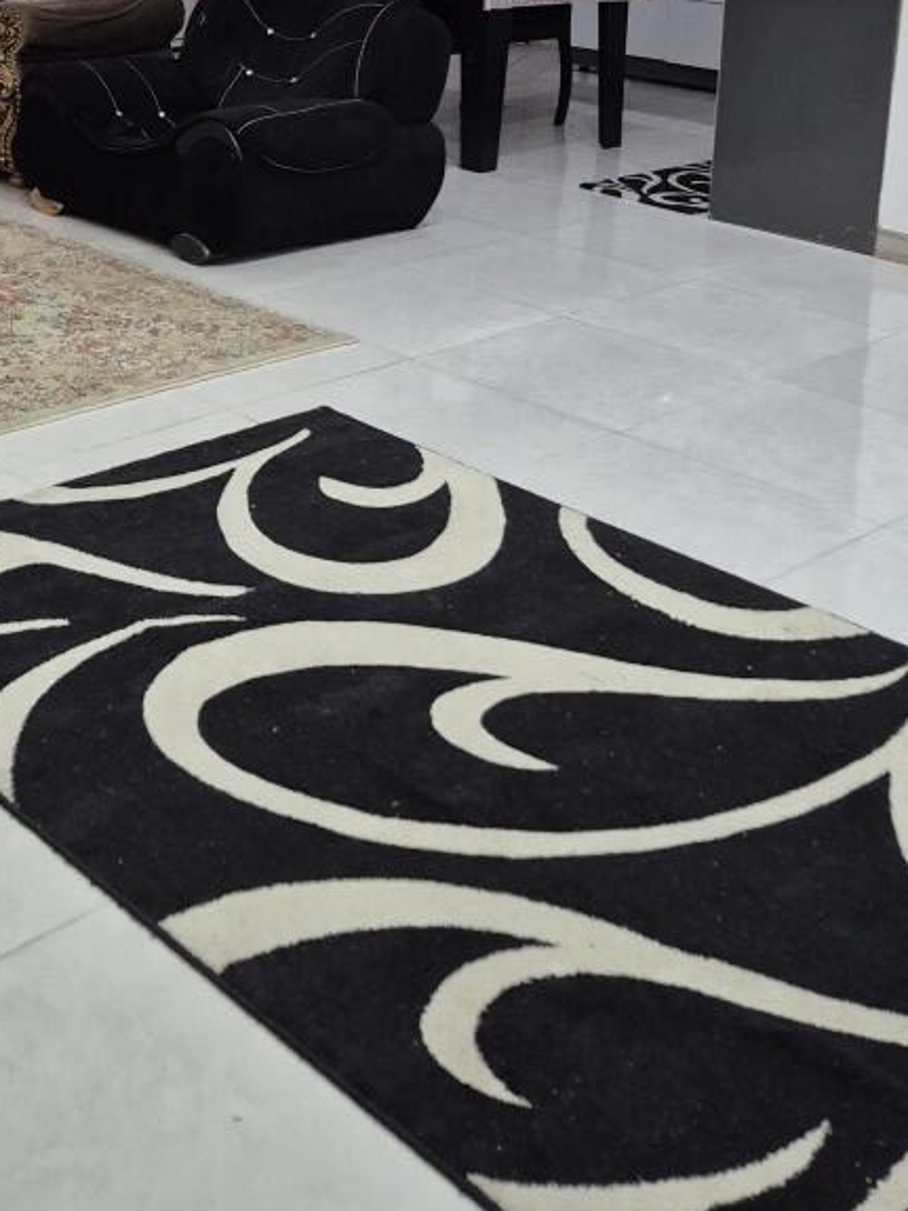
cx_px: 129
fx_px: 1679
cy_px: 122
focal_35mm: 48
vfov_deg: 37.1
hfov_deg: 29.3
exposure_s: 1/100
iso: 320
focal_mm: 5.4
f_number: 1.8
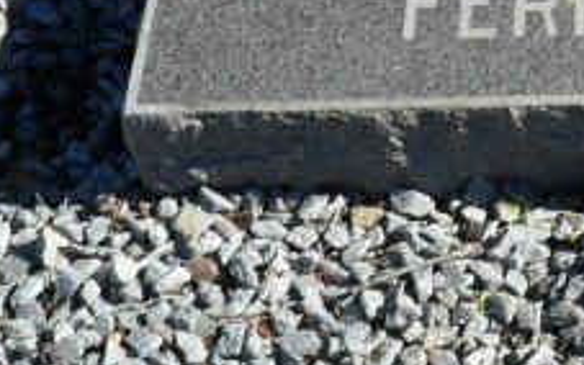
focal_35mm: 149
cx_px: 764
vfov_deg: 8.6
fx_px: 2372
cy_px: -140
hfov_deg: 13.5
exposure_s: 1/250
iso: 100
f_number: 5
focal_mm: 9.3
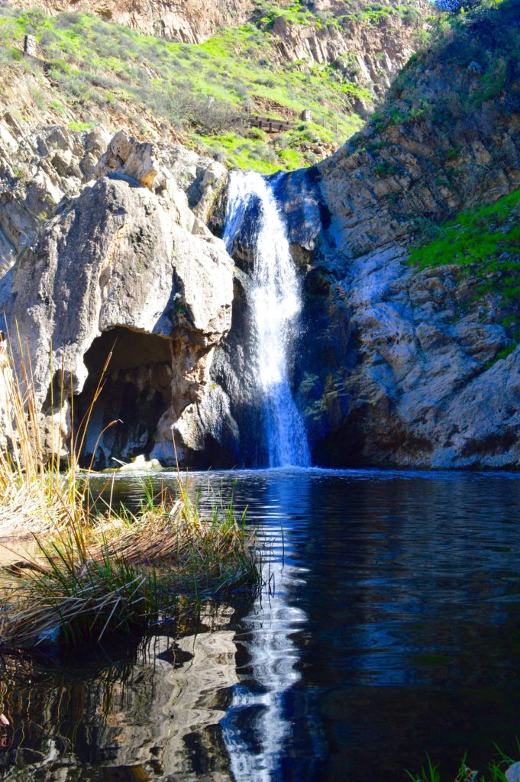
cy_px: 391
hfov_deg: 39.9
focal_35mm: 33
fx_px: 716
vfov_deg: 57.3
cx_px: 260
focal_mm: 22
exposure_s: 1/160
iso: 400
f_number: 9
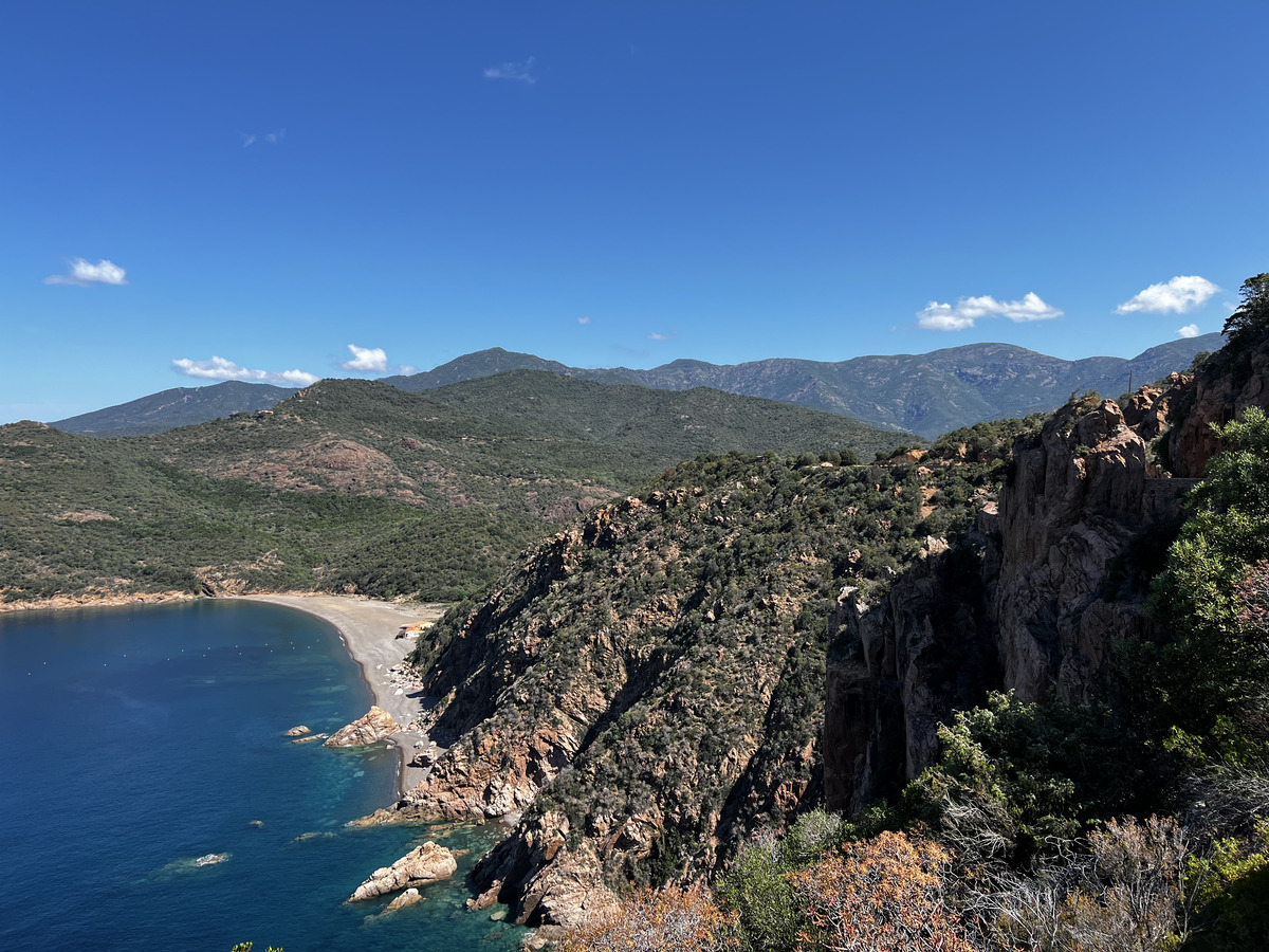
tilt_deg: -1.3
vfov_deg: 53.1
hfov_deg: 67.3
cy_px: 476
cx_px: 634
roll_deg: +0.6
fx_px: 953
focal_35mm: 26
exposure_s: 1/2994
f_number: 1.5
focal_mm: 5.7
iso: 50
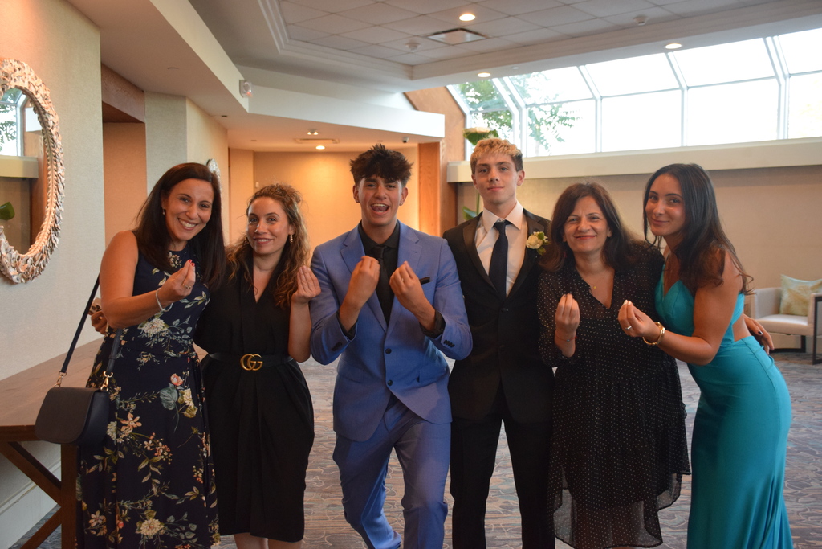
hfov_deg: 53.1
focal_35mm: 36
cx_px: 411
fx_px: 822
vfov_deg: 36.9
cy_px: 274
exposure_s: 1/60
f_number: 3.8
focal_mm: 24
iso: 1600
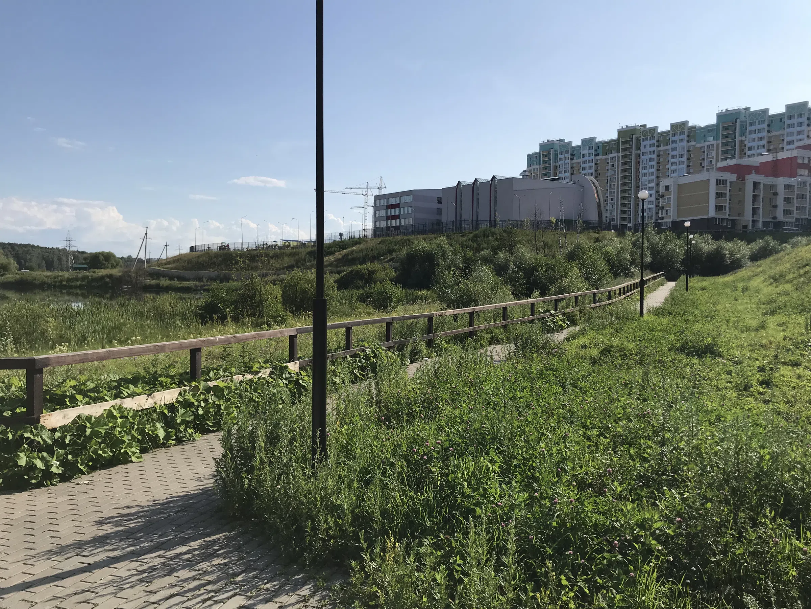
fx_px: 656
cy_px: 304
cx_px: 406
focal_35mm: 28
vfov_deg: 49.7
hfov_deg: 63.4
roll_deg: +0.6
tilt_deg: +0.9
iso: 20
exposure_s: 1/3425
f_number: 1.8
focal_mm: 3.99
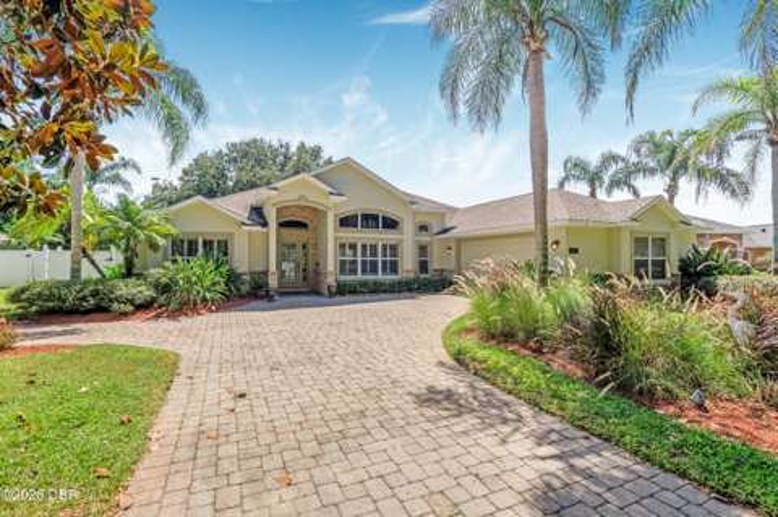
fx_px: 356
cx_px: 389
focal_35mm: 16
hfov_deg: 95.0
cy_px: 258
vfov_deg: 71.9
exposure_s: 1/4000
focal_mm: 11
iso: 250
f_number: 9
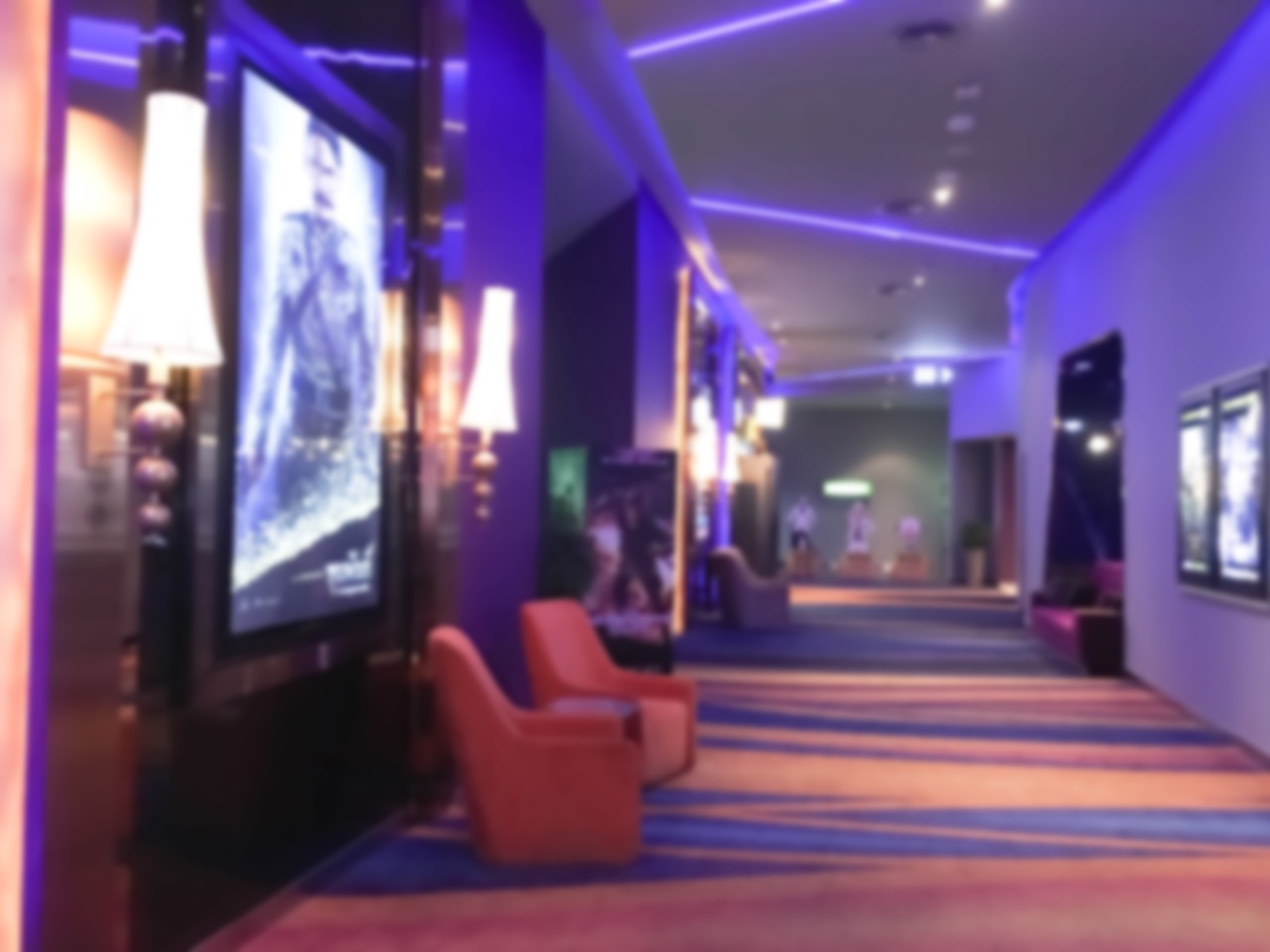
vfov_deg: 48.2
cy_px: 476
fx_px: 1064
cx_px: 635
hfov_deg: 61.7
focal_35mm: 29
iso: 160
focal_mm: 4.15
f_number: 2.2
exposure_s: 1/8
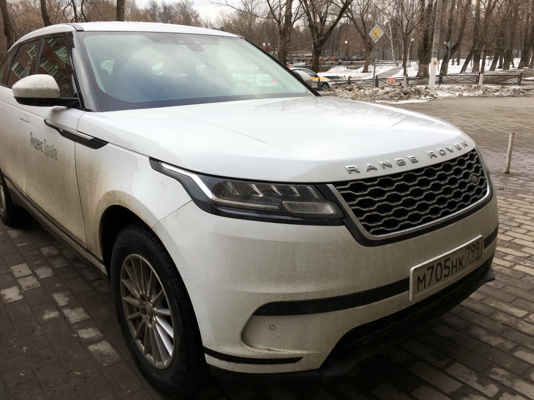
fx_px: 447
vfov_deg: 48.2
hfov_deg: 61.7
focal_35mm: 29
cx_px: 267
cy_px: 200
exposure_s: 1/364
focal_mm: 4.15
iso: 25
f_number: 2.2
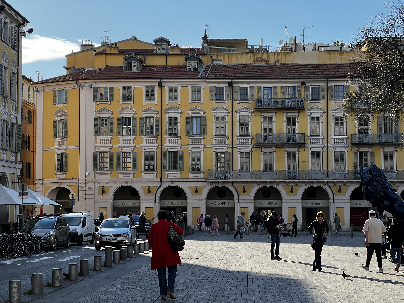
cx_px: 202
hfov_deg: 25.3
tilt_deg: +4.6
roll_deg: +0.2
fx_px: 899
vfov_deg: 19.1
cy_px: 152
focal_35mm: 77
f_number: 2.8
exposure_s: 1/430
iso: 32
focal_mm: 9
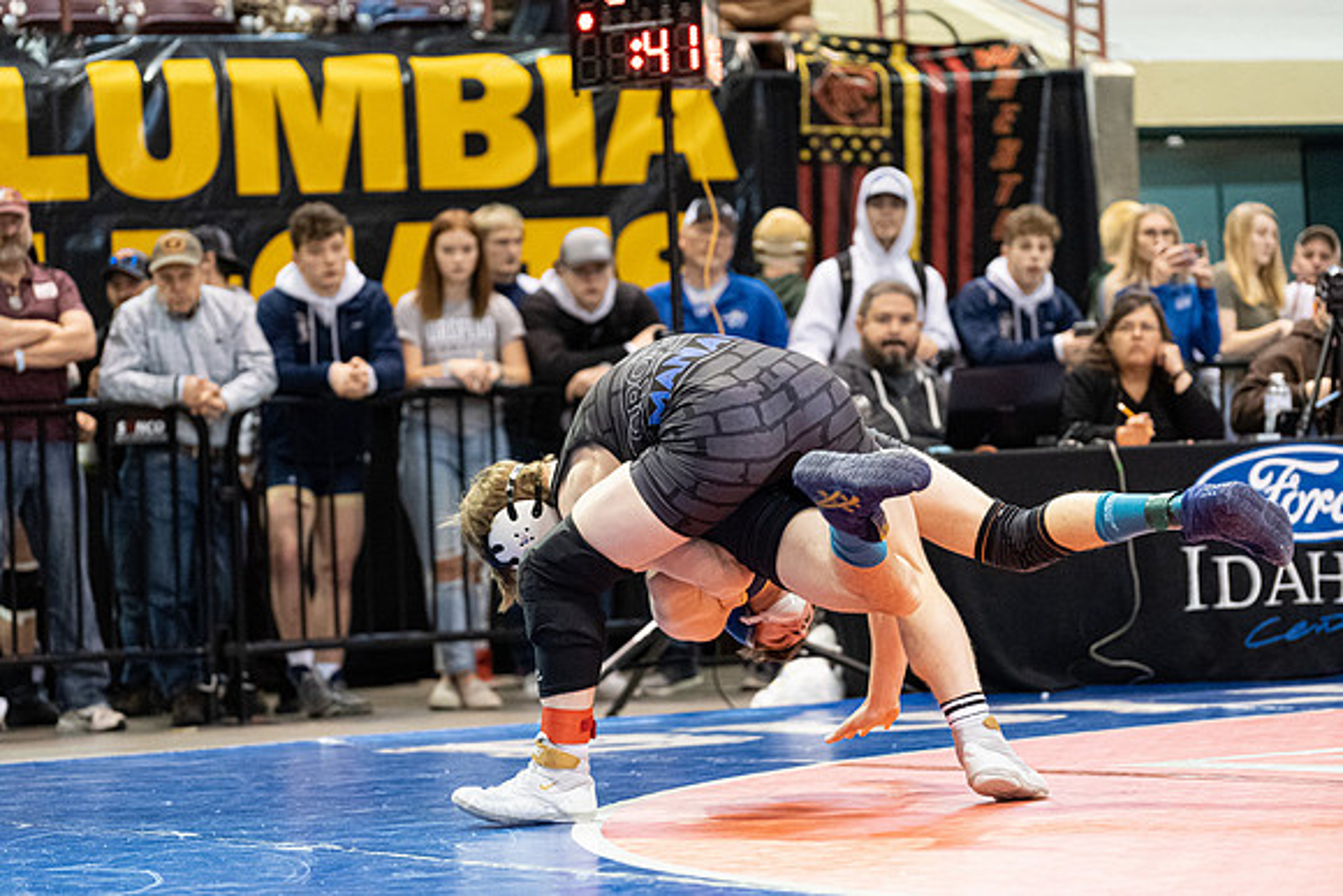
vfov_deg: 9.9
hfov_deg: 14.8
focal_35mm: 139
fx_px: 5186
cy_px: 448
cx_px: 672
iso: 12800
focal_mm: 139
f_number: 4
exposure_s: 1/500
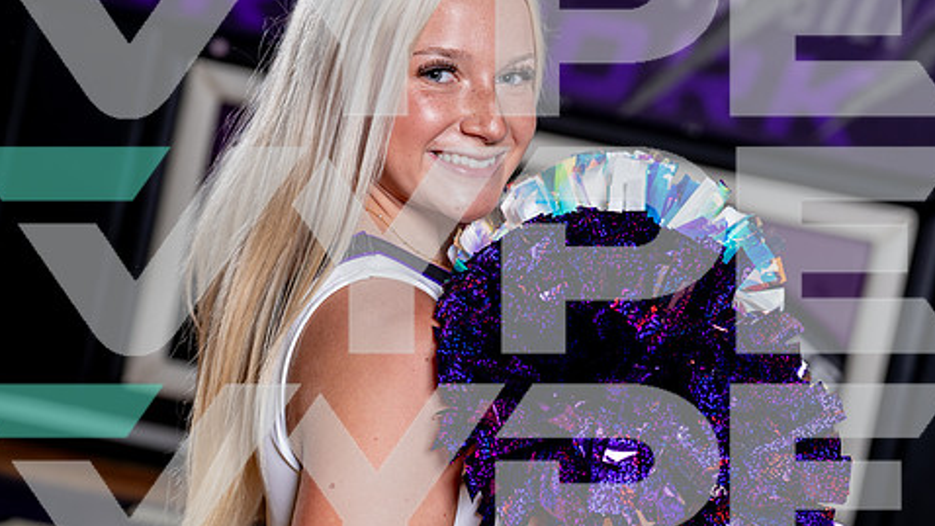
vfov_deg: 16.1
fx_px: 1860
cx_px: 464
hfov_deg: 28.2
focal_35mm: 75
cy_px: 251
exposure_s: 1/250
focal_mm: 58
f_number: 4
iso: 100
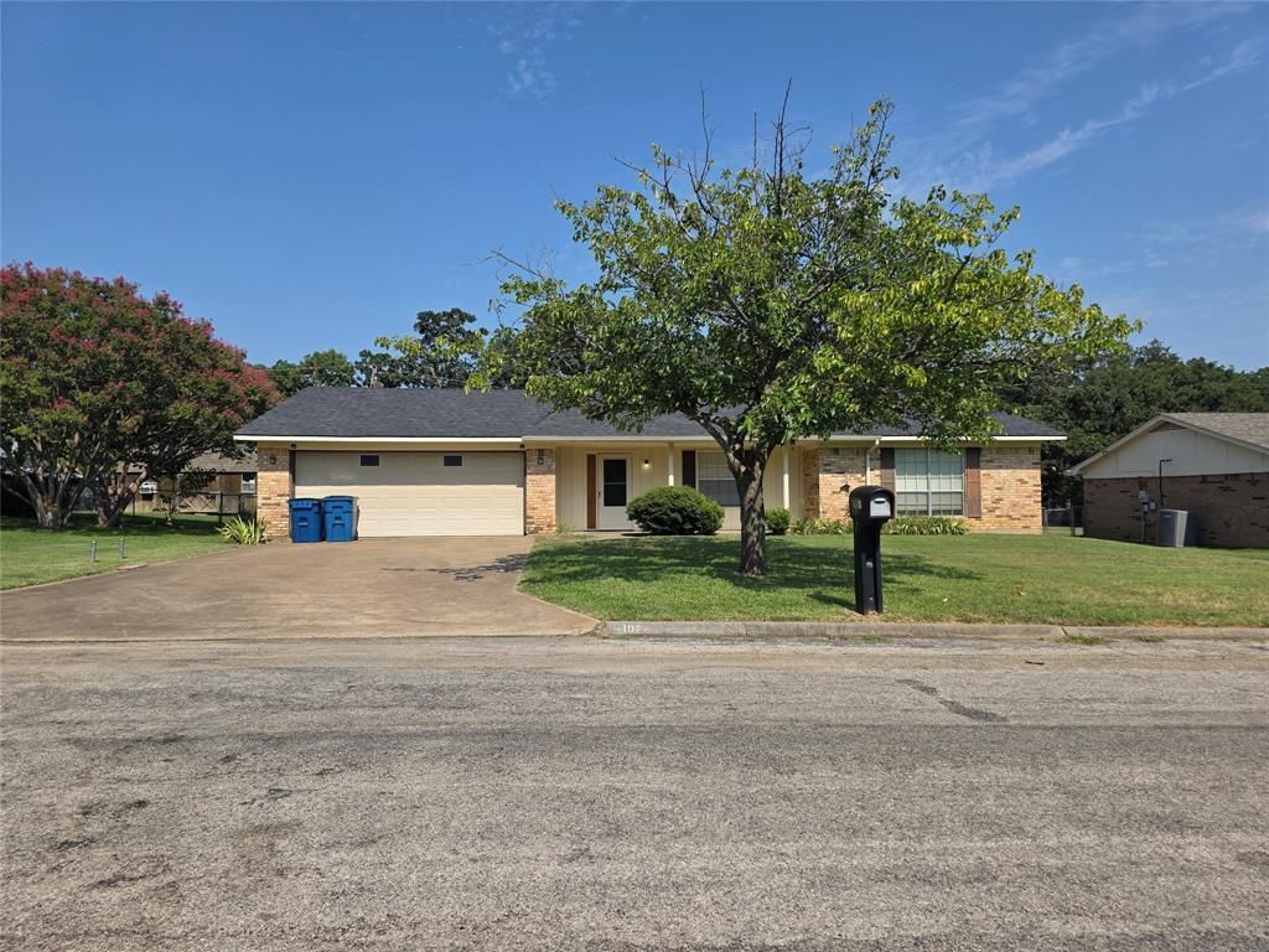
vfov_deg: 58.9
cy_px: 476
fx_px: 843
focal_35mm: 23
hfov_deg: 73.9
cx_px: 634
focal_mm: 6.3
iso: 80
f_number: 1.7
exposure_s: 1/7626
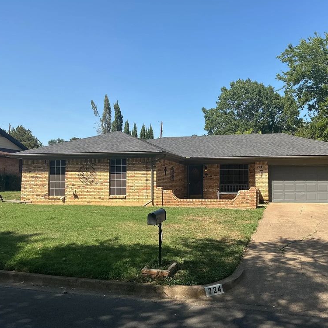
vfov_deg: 47.2
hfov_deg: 46.7
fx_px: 375
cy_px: 163
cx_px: 212
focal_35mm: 35
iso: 25
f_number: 1.8
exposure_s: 1/1412
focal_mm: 3
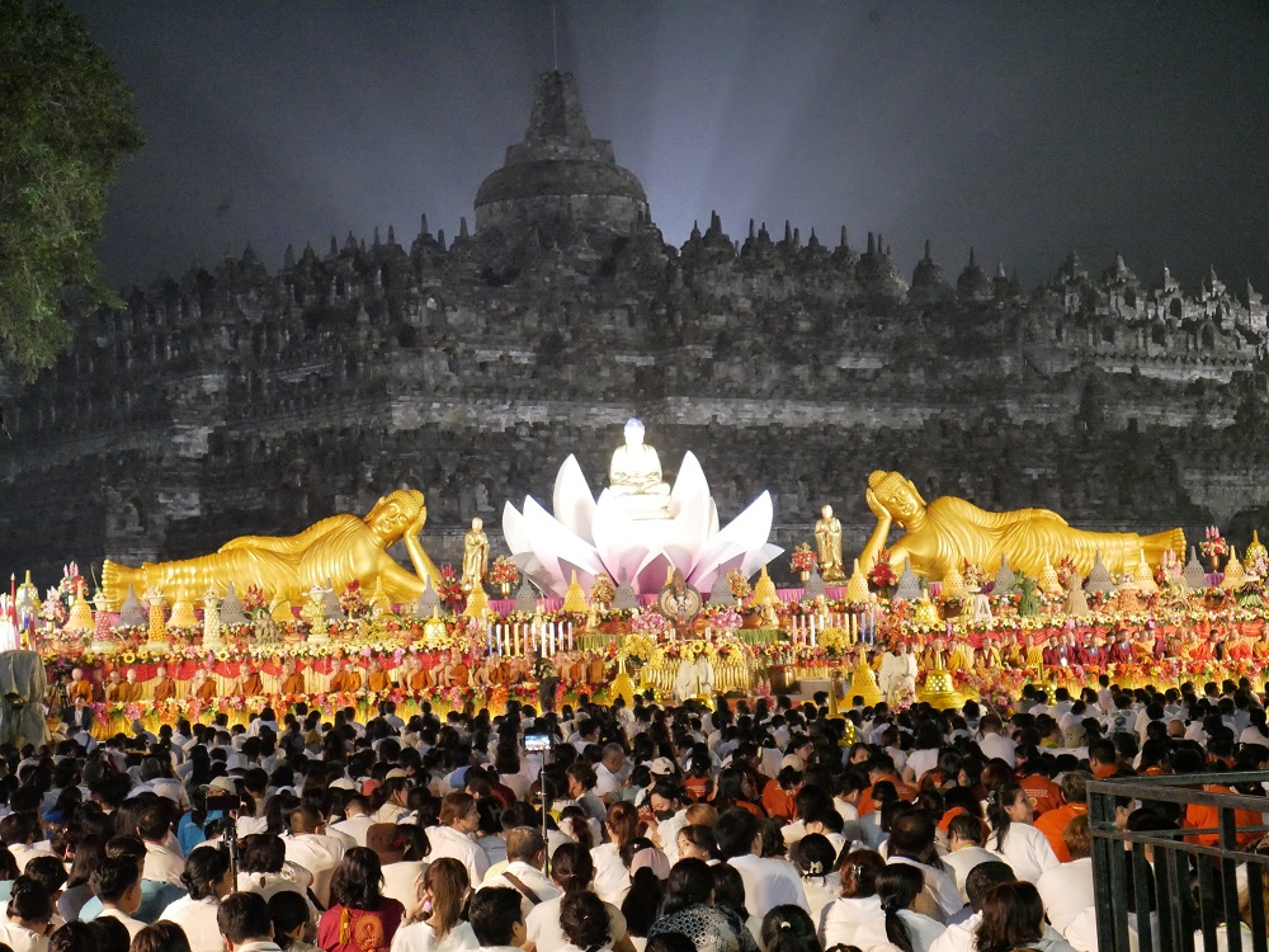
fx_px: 3079
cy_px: 476
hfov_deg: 23.3
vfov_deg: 17.6
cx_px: 634
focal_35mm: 84
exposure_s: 1/40
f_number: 5.6
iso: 6400
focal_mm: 42
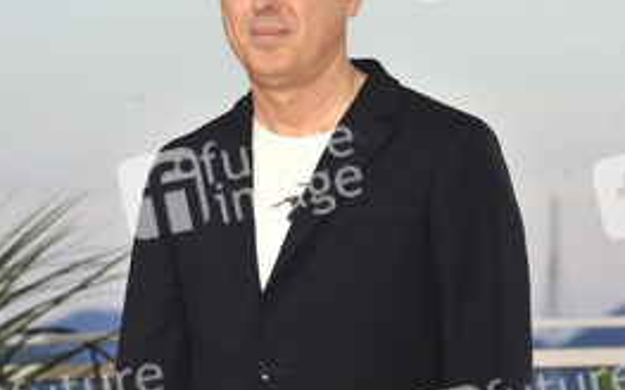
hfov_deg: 7.5
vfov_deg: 4.7
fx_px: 4749
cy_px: 302
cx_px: 310
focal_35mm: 279
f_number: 8
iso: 1600
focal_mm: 180
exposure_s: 1/250
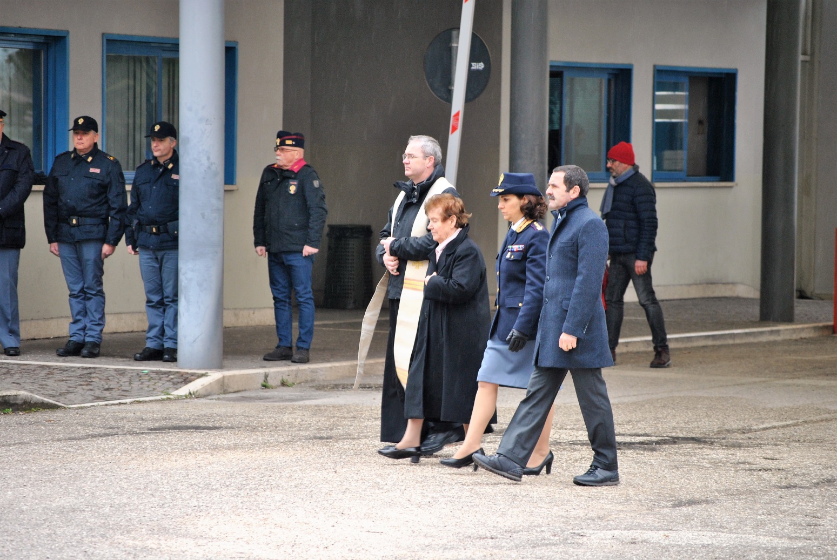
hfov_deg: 13.7
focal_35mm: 150
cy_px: 280
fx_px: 3492
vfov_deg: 9.2
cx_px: 418
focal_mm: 100
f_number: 4.5
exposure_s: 1/125
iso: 400
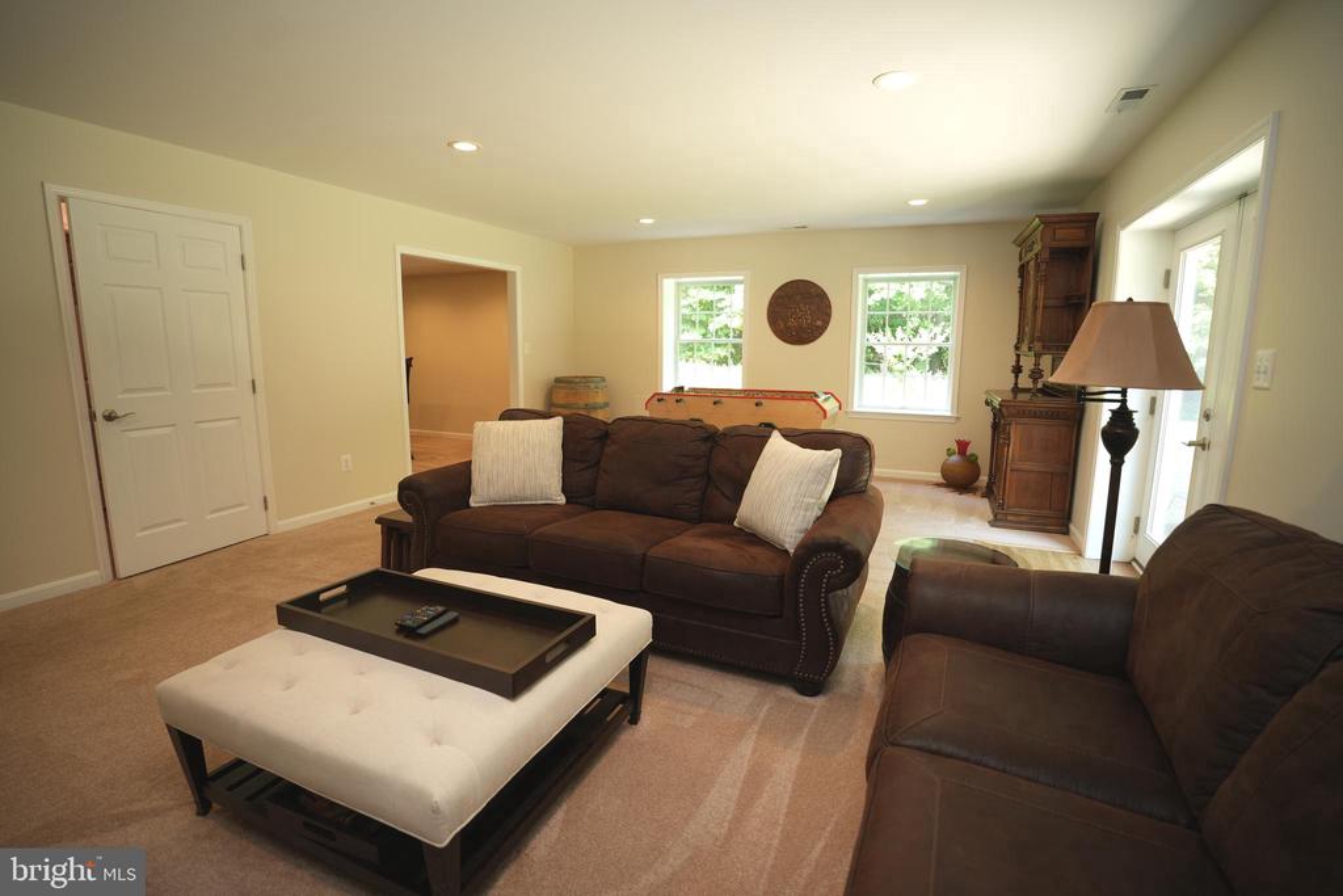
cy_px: 448
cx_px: 672
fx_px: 597
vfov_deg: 73.8
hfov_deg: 96.7
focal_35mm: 16
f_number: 2.8
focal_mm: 16
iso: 250
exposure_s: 1/60
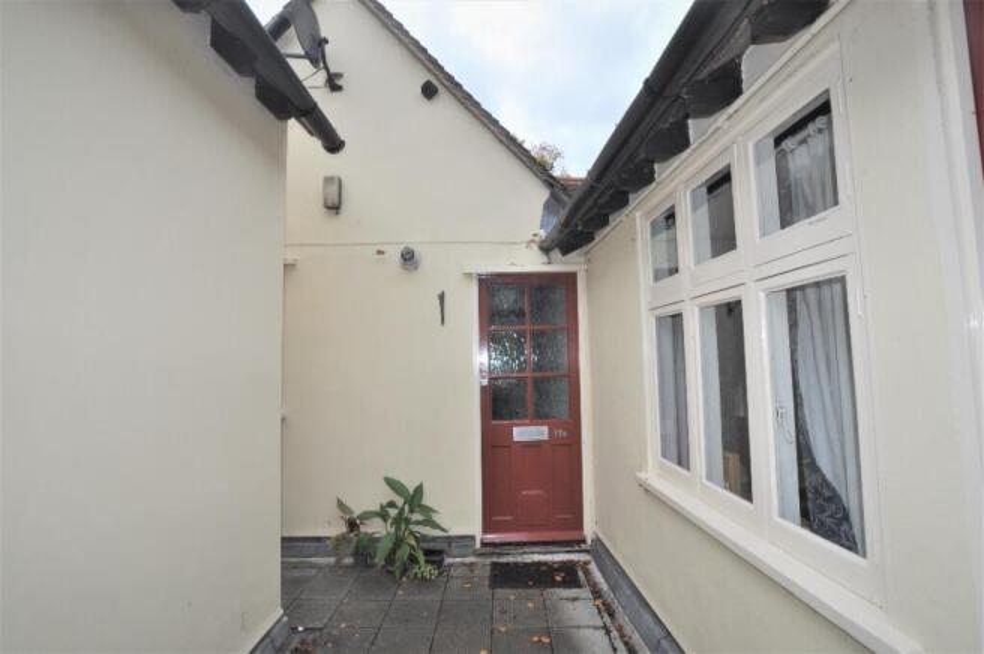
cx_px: 492
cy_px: 327
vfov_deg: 71.9
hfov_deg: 95.0
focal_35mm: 16
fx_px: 451
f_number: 8
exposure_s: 1/200
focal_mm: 11
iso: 200
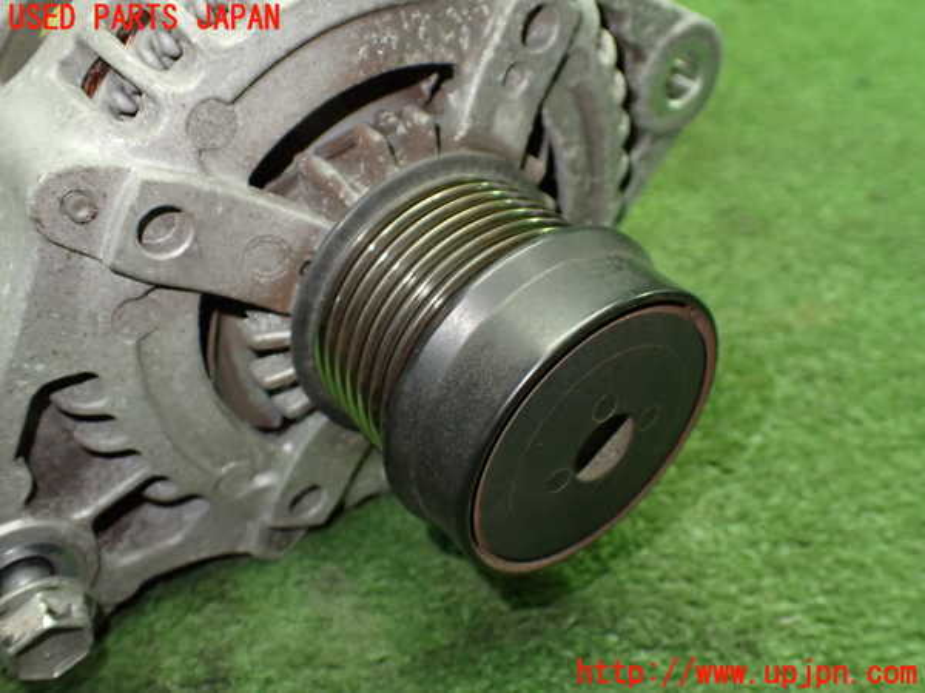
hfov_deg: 56.8
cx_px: 462
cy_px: 346
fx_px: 855
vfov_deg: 44.2
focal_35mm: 32
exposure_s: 1/100
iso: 800
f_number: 2.4
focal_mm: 5.79
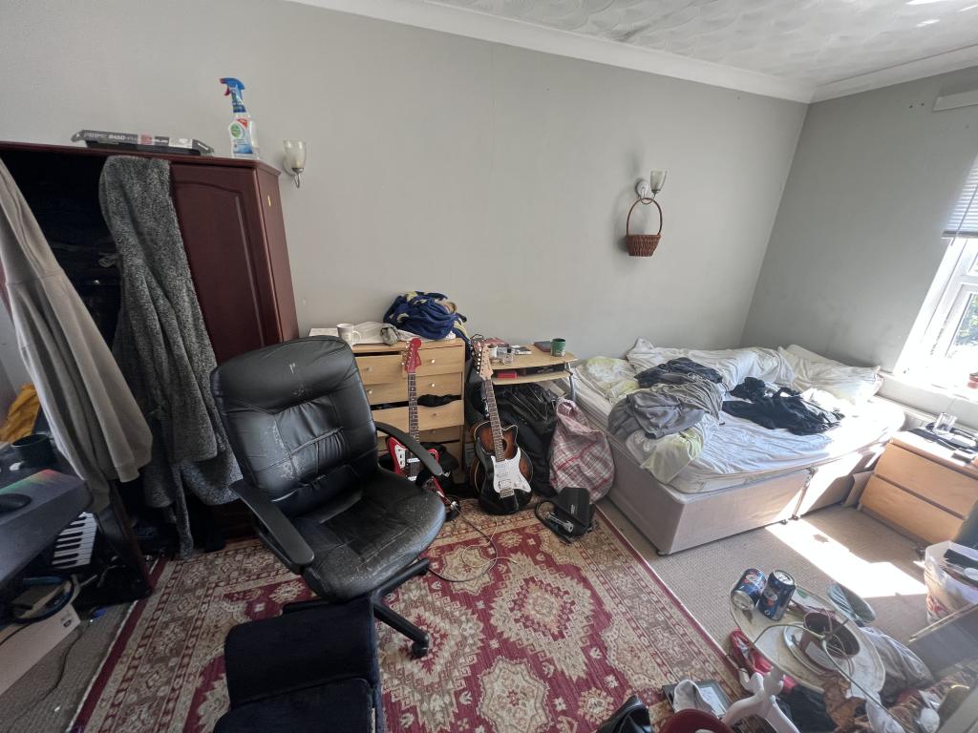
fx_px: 367
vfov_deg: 89.9
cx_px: 489
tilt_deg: -21.4
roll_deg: -2.3
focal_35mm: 13
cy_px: 366
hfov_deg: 106.2
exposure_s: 1/99
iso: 160
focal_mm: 1.57
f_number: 1.8
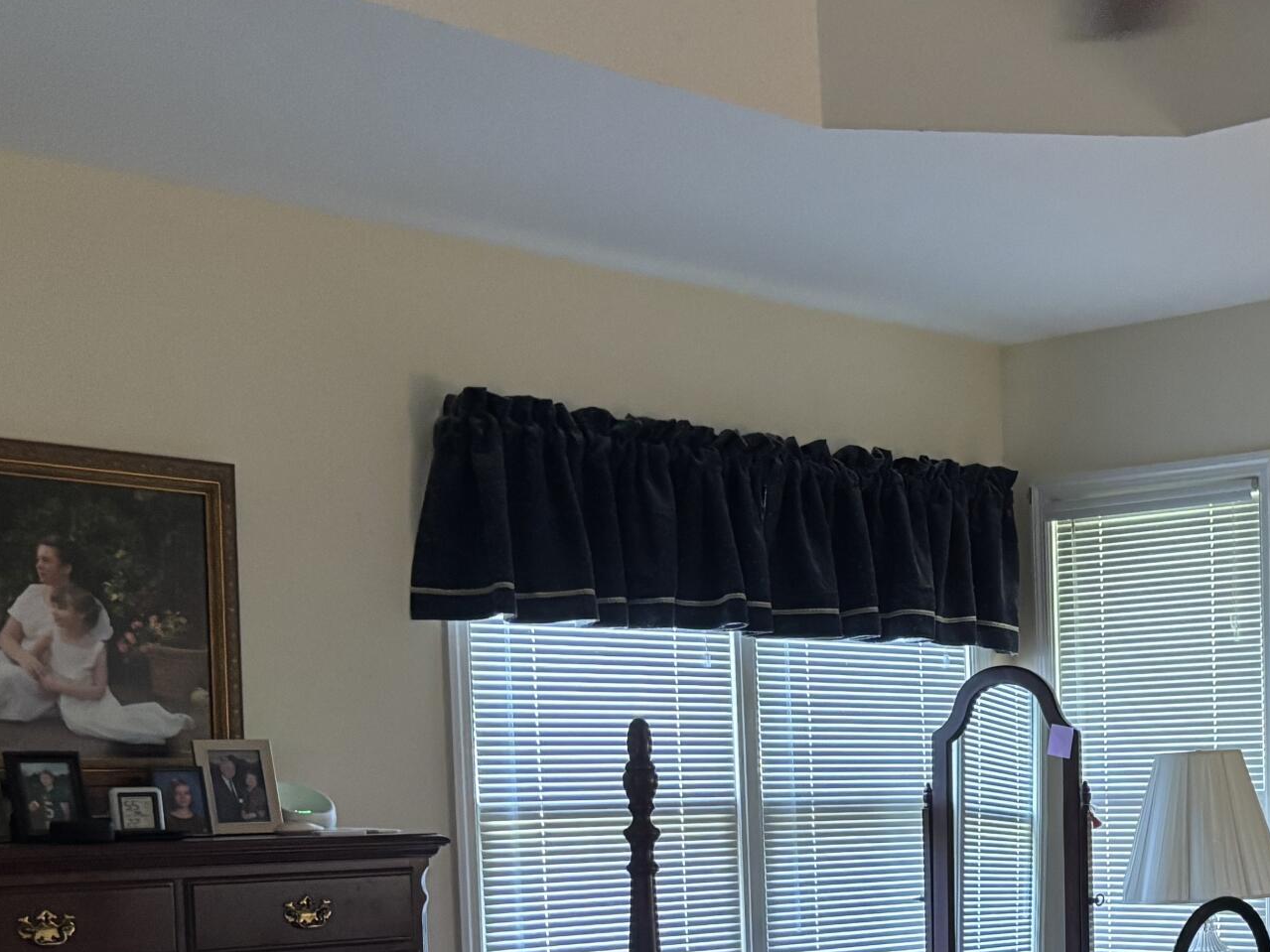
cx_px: 1311
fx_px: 2238
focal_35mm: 61
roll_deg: +1.1
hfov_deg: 29.3
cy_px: 934
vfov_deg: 23.1
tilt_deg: -2.6
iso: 500
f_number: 1.6
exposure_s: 1/40
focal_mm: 5.96
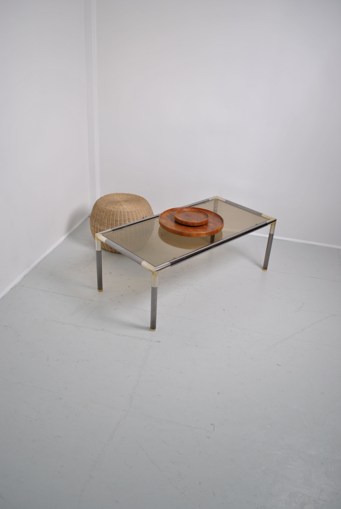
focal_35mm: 30
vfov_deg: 61.9
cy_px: 254
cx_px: 170
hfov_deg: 43.7
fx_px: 425
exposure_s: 1/40
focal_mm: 20
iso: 200
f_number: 3.8
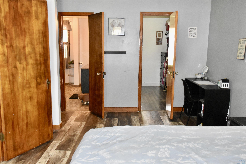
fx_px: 225
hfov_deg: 57.2
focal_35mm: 33
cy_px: 82
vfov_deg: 40.0
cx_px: 123
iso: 2500
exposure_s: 1/60
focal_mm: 22
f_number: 3.5
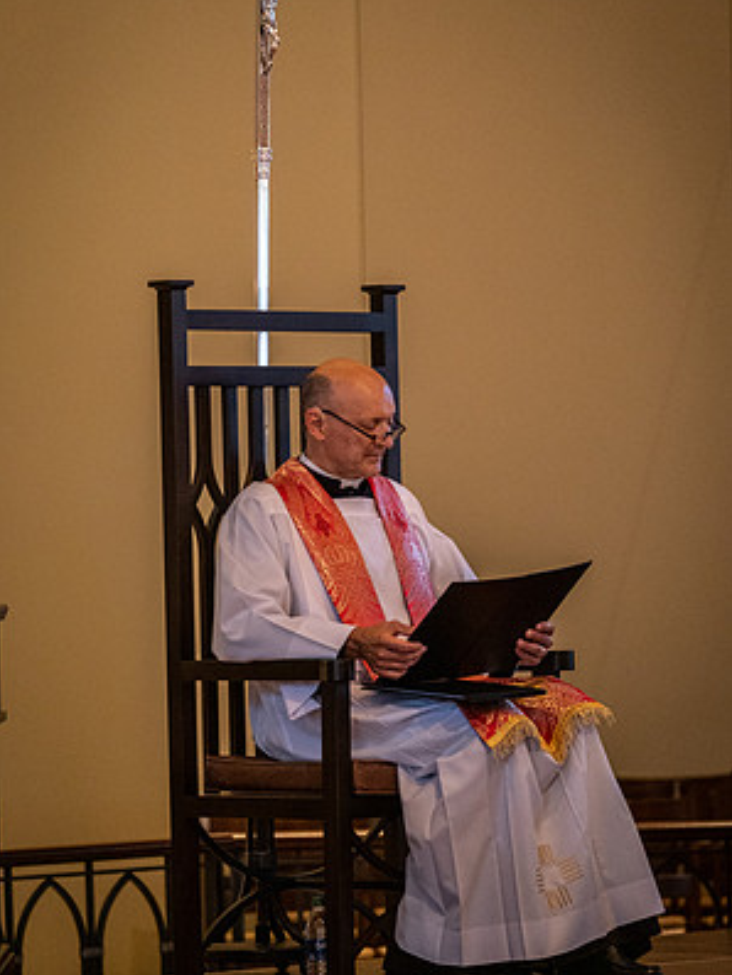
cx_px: 366
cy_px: 447
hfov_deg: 6.5
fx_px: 6453
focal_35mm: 229
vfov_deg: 8.6
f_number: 2.8
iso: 3200
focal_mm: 140
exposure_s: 1/50
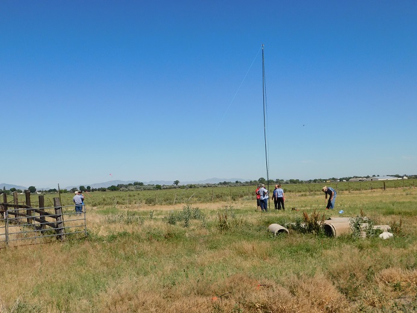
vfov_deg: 36.0
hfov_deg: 46.8
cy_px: 156
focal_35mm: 40
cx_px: 208
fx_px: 482
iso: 125
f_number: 7.2
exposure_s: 1/500
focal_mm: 7.1
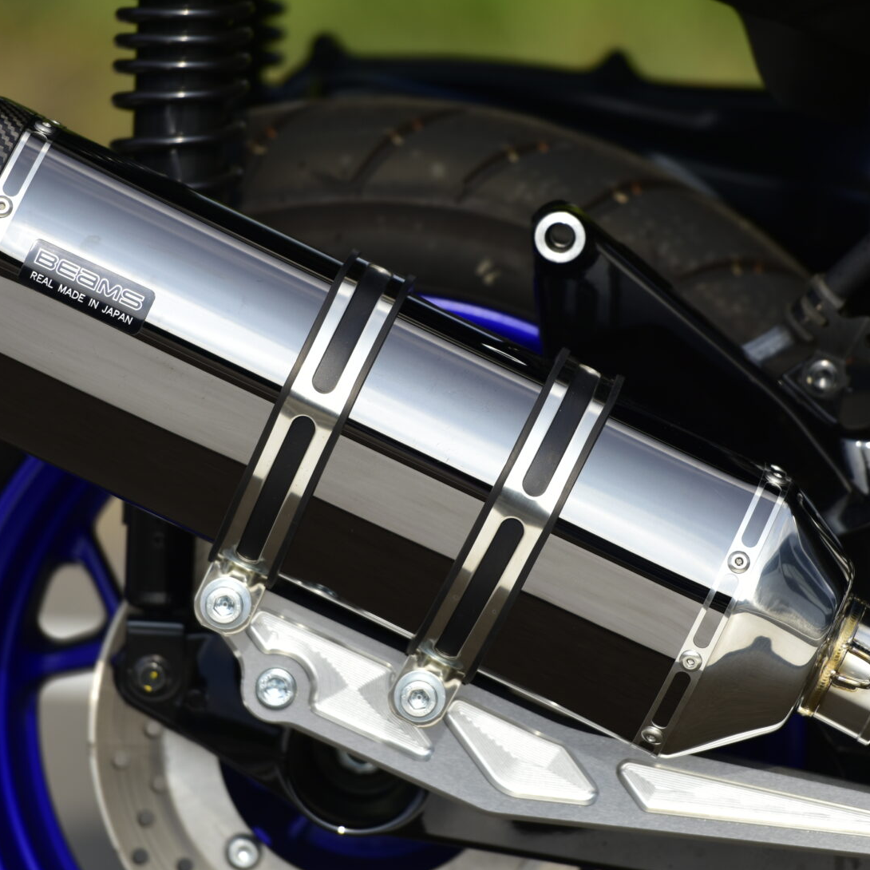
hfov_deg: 5.6
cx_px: 495
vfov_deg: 5.6
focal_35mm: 312
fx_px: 8872
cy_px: 421
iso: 100
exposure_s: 1/2000
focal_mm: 200
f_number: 2.8
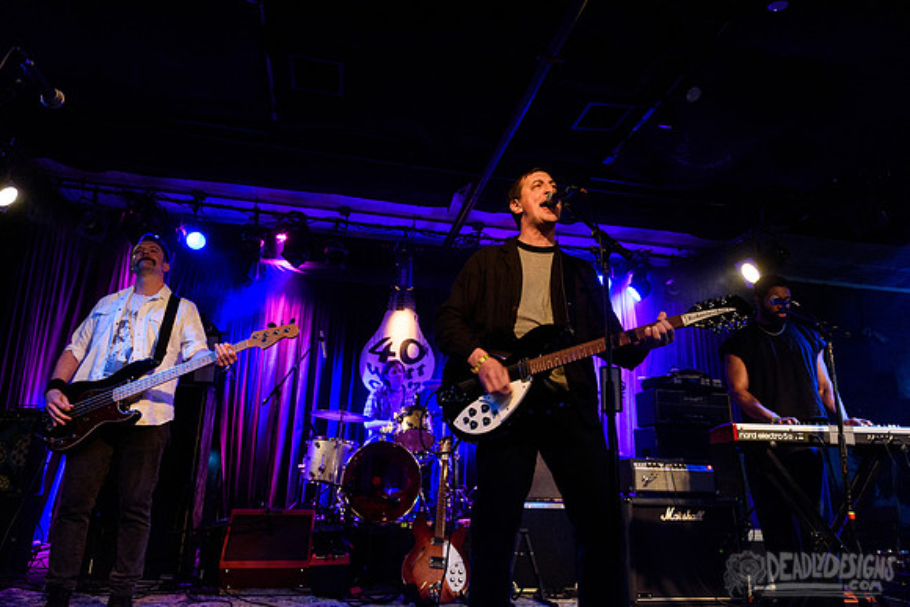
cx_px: 455
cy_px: 304
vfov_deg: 53.2
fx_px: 607
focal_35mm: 24
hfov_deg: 73.7
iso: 3200
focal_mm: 24
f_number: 3.2
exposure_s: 1/125
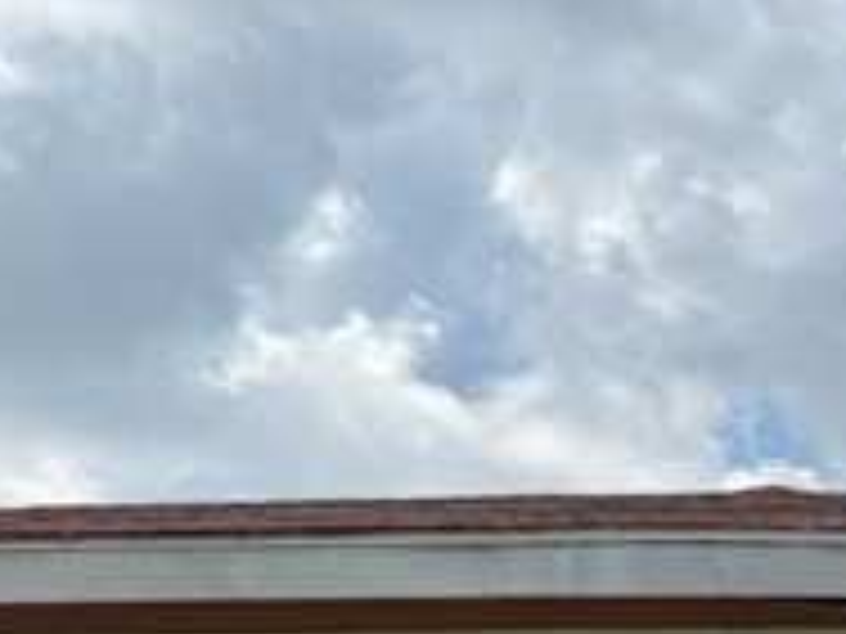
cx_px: 1634
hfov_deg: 15.7
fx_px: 2493
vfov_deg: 13.8
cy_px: 872
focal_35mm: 102
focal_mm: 6.76
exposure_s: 1/6173
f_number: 1.78
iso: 80
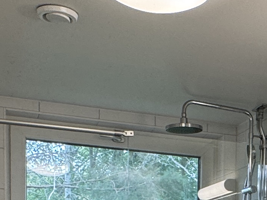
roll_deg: -1.4
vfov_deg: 16.2
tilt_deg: -5.4
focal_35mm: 80
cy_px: 335
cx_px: 251
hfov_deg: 23.6
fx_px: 617
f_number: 2.2
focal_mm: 2.22
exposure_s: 1/100
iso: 125
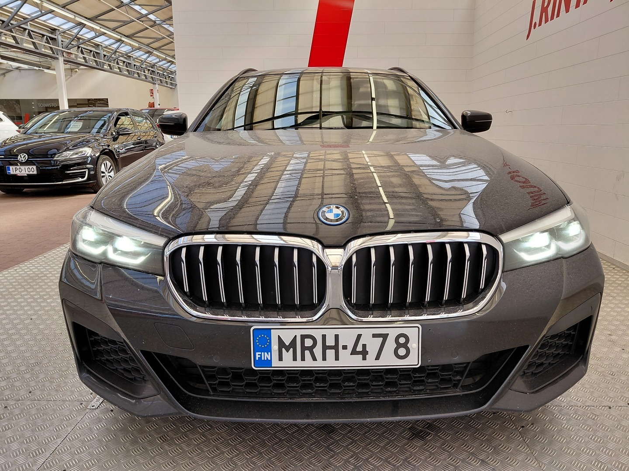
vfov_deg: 54.9
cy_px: 236
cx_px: 314
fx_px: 454
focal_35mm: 25
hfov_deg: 69.4
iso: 50
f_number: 1.8
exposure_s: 1/267
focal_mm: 4.69
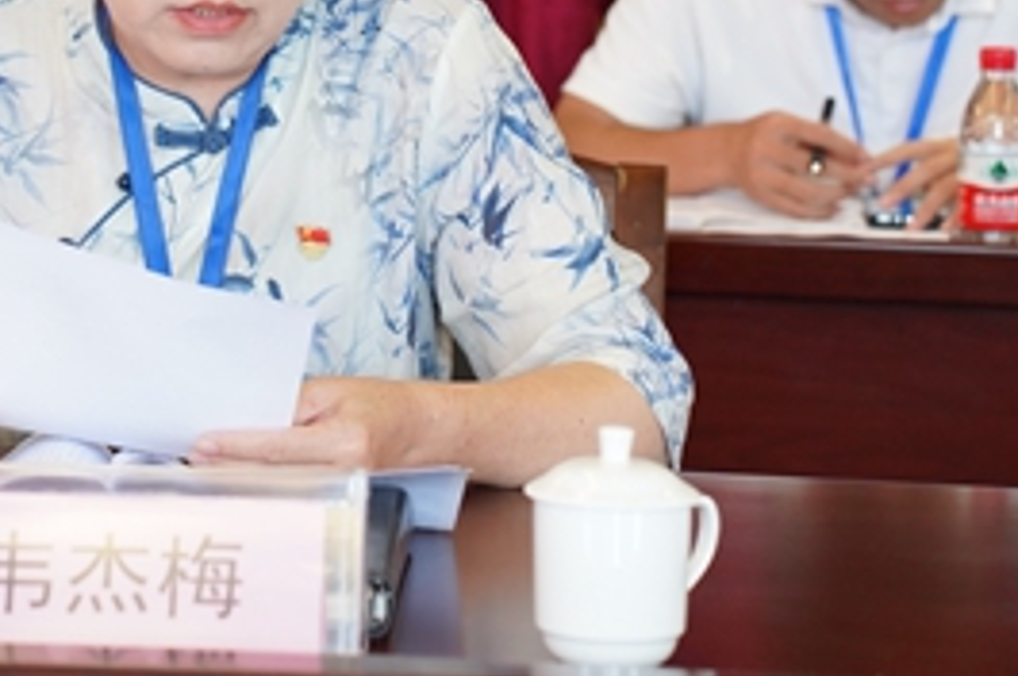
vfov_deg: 8.0
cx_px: 373
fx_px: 4801
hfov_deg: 12.1
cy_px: 31
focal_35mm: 170
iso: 2500
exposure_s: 1/160
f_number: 4
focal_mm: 75
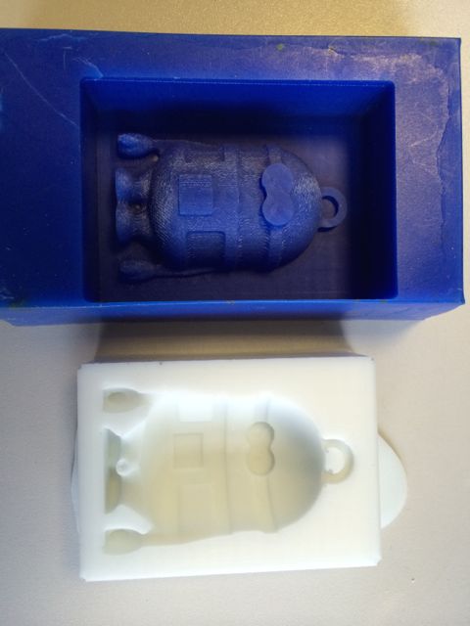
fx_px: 543
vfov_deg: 60.0
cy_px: 313
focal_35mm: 30
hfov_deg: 46.8
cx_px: 235
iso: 80
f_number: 2.2
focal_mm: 4.12
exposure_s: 1/33
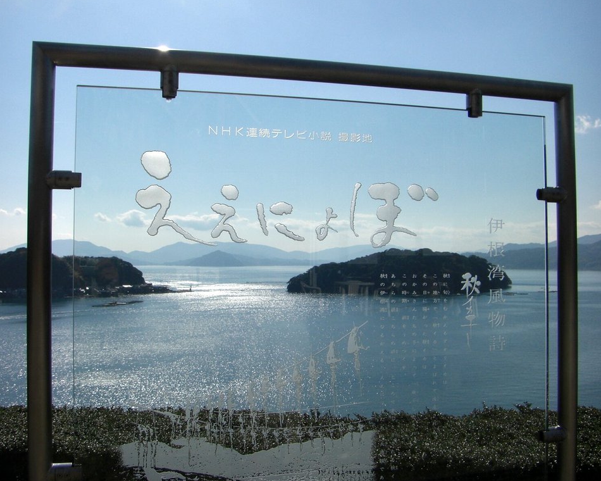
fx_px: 711
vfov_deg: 37.3
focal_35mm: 40
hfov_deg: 45.8
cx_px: 290
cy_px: 240
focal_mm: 6.3
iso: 64
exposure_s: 1/320
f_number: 9.2
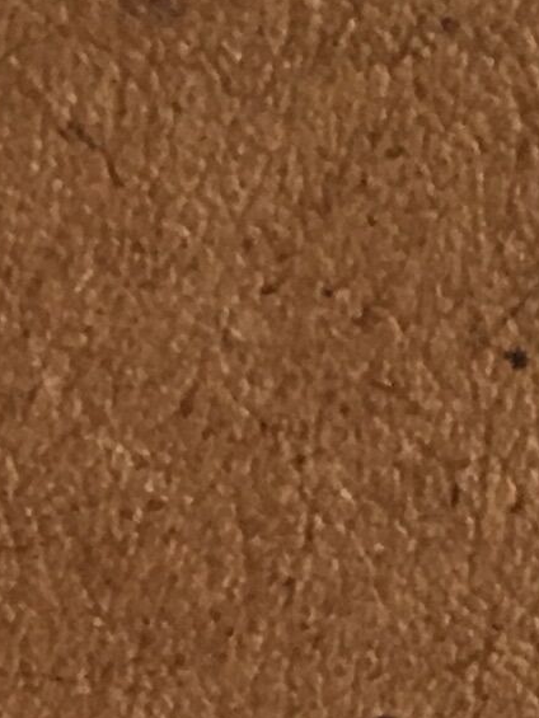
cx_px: -918
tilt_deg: -30.8
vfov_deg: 9.3
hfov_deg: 6.7
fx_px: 4296
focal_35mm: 207
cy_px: 1111
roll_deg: +2.7
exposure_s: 1/33
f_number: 2.2
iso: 125
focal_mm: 4.15
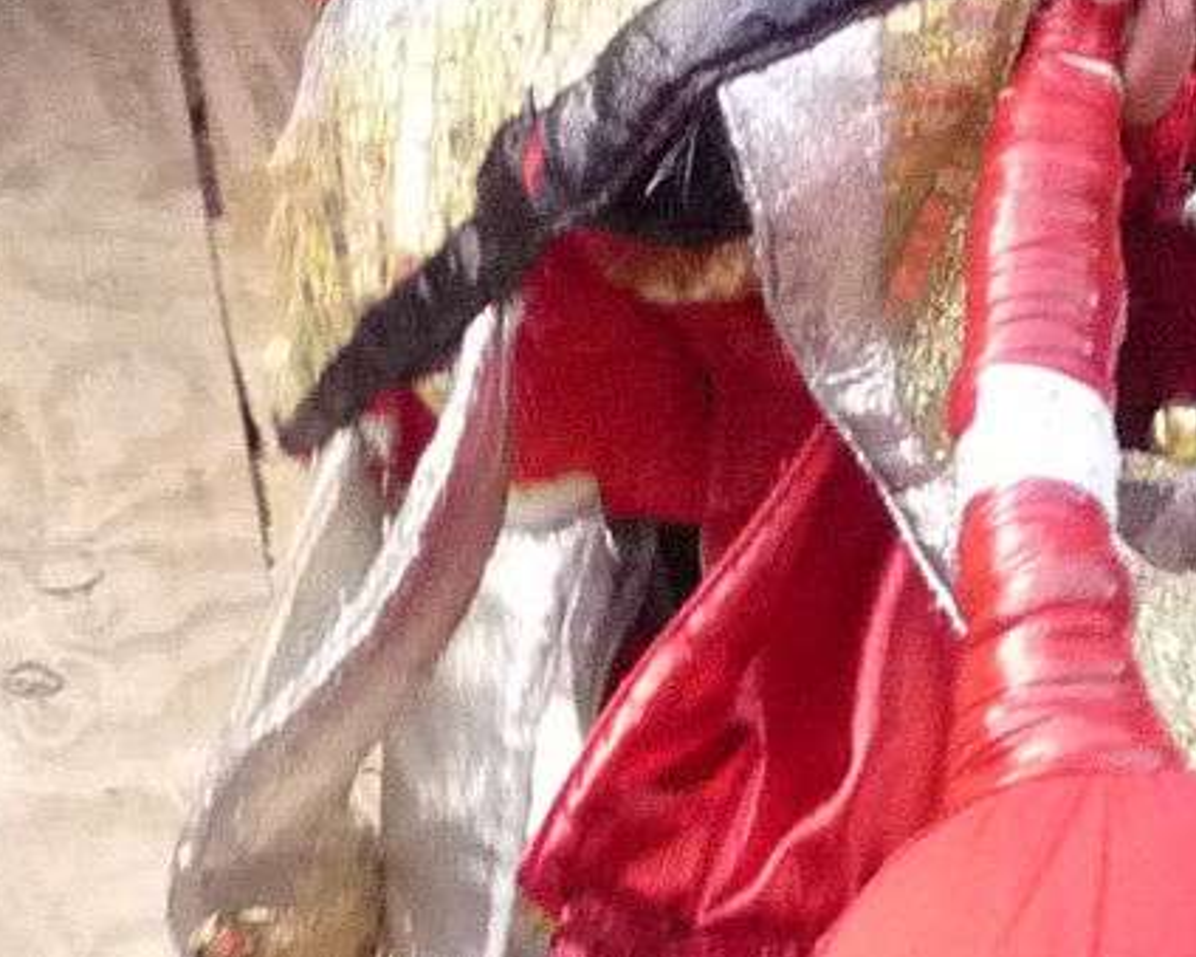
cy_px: -1282
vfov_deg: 8.9
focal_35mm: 159
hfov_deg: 11.6
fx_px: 5627
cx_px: 1831
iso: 400
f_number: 2.8
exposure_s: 1/200
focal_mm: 4.8
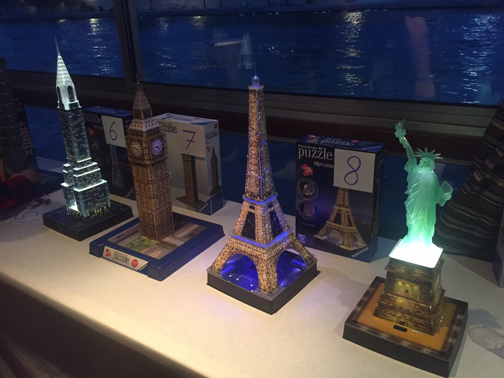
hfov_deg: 61.7
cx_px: 252
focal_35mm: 29
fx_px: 422
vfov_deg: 48.2
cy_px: 189
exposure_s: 1/25
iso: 320
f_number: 2.2
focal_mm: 4.15
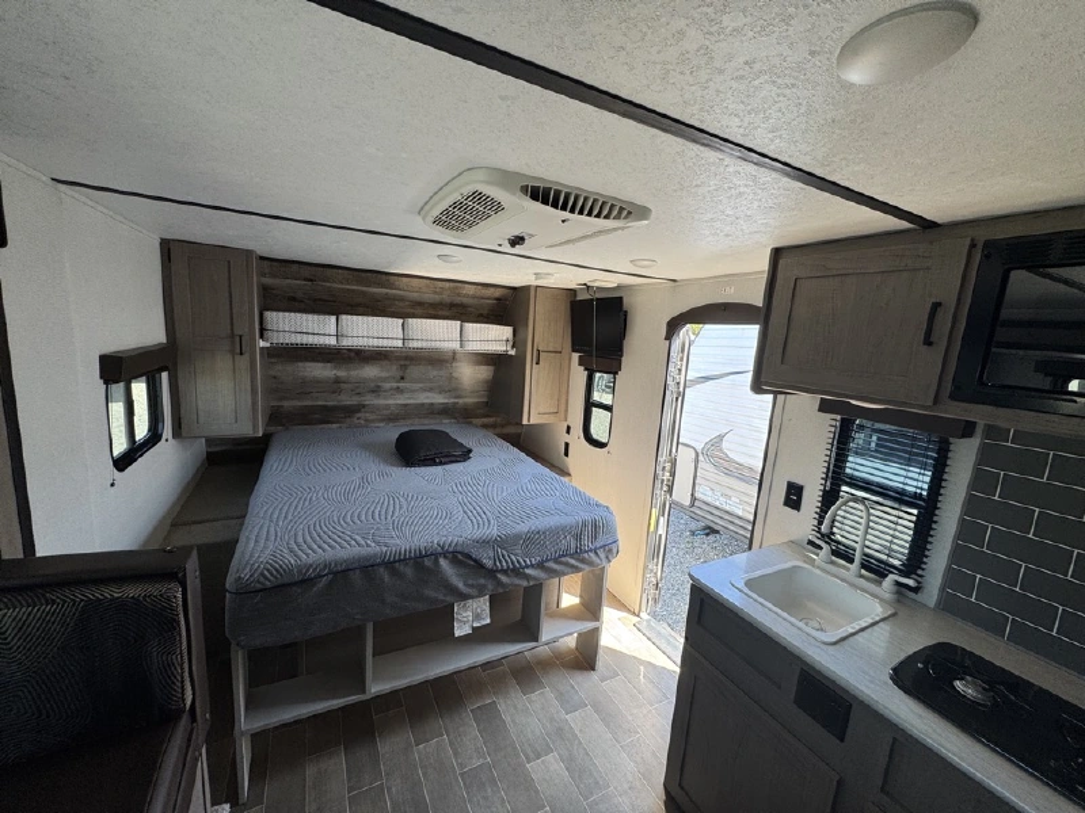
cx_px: 542
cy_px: 406
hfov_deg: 102.1
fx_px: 439
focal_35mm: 14
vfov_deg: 85.7
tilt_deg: -7.6
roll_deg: -2.0
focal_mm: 2.22
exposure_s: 1/99
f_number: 2.2
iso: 64
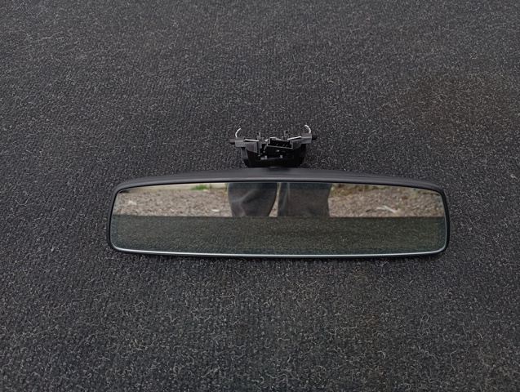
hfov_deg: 63.4
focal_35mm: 28
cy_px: 196
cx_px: 260
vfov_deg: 49.9
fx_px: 421
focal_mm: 4.22
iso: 100
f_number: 1.8
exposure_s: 1/100
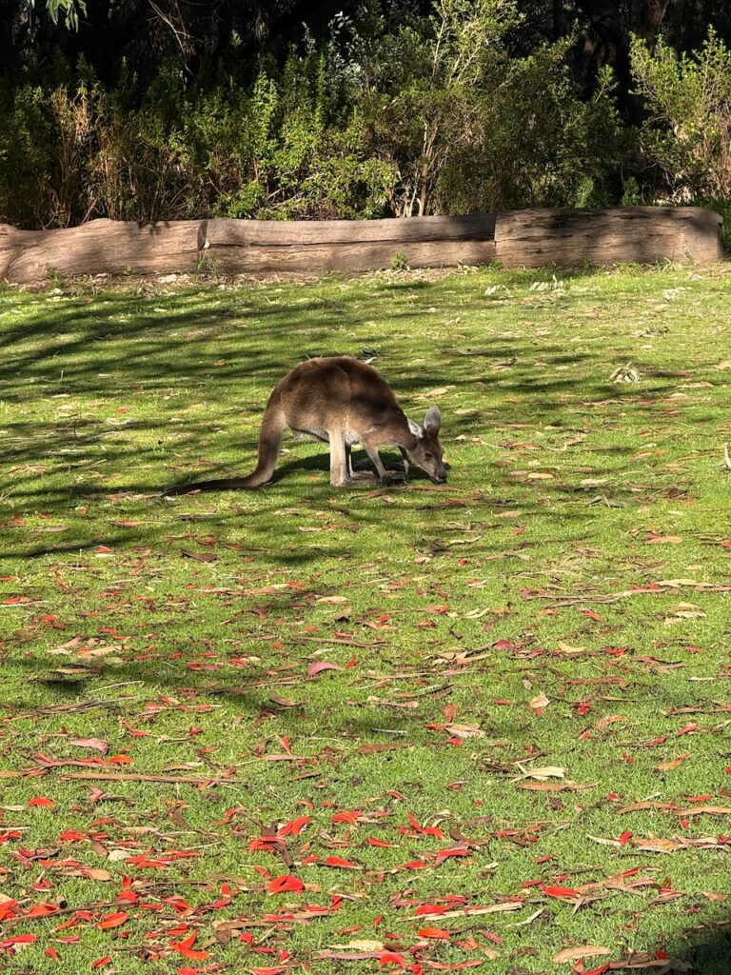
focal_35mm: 120
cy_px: 488
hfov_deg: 12.3
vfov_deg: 16.4
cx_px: 366
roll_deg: +3.1
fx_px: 3379
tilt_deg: -7.1
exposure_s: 1/680
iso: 50
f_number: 2.8
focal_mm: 15.66
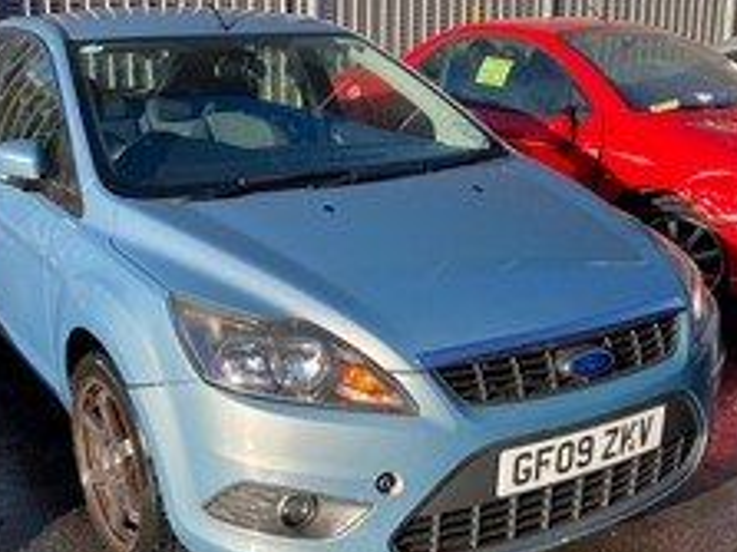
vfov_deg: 32.8
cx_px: 324
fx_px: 936
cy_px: 297
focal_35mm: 44
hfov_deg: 42.9
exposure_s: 1/716
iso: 20
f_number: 1.8
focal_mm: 3.99
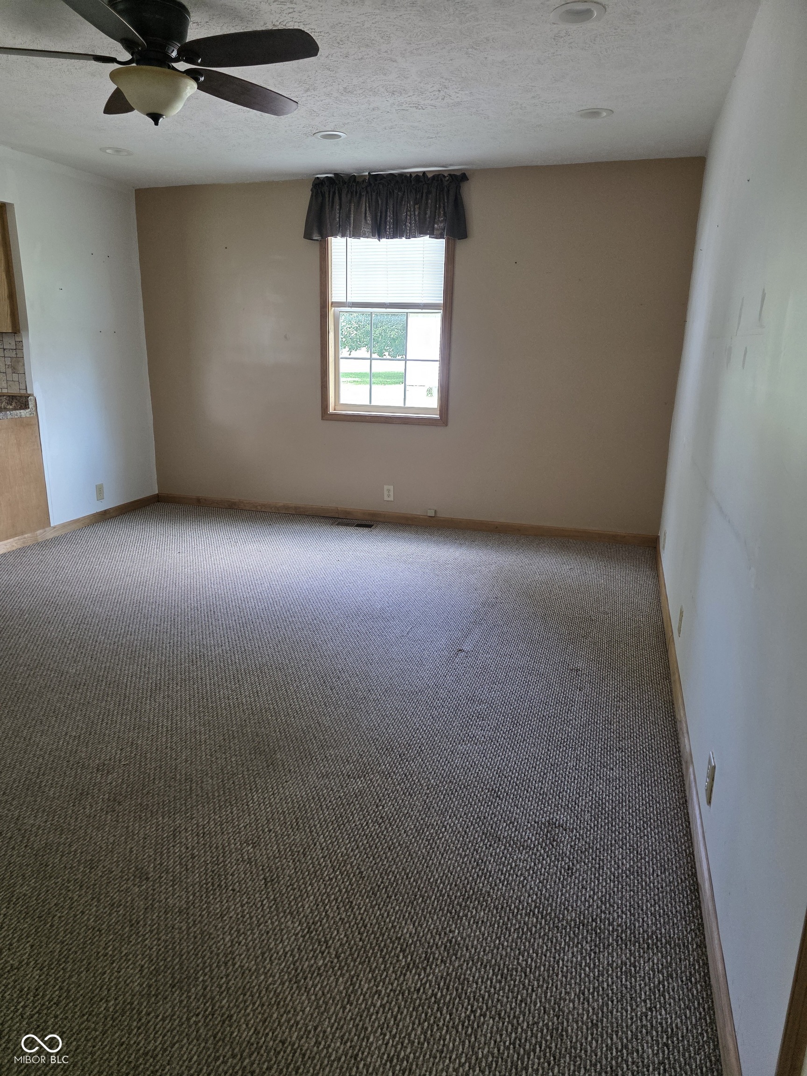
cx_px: 404
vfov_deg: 73.9
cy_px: 538
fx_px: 715
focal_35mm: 23
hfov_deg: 58.9
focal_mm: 6.3
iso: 250
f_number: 1.7
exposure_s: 1/120
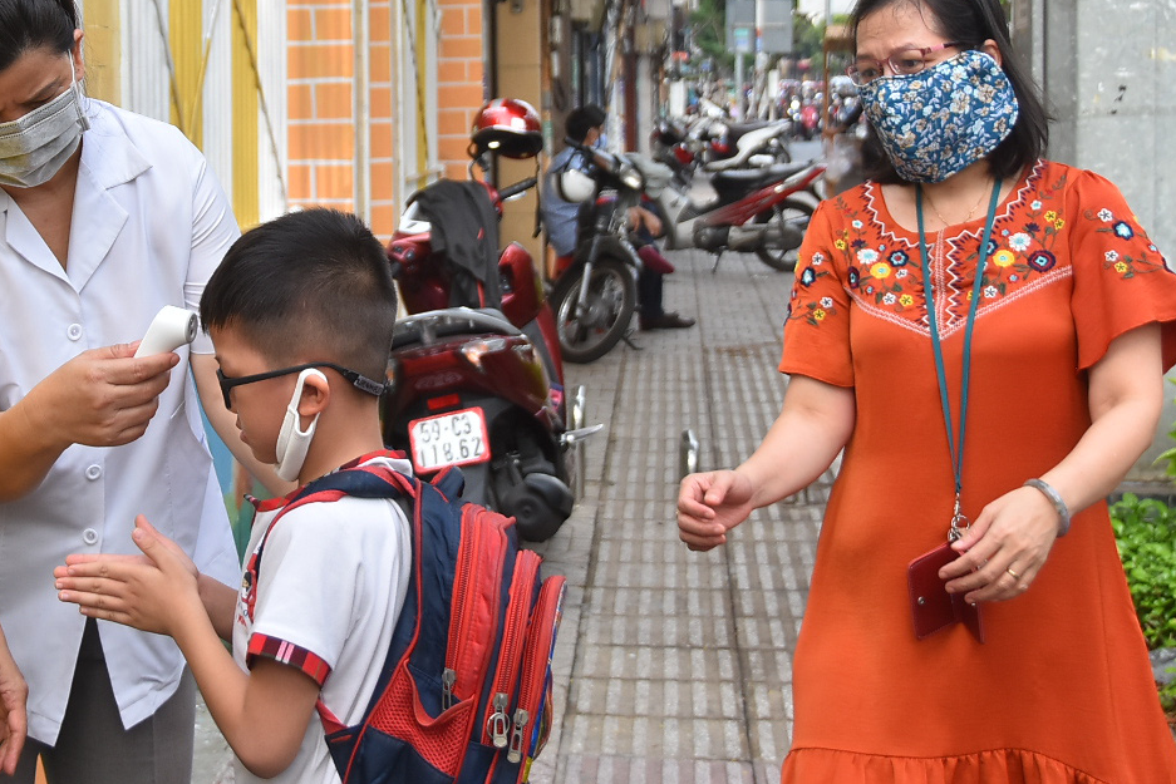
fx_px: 2712
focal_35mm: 83
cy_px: 159
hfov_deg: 24.4
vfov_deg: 16.3
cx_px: 390
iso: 400
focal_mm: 32
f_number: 4.5
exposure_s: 1/400
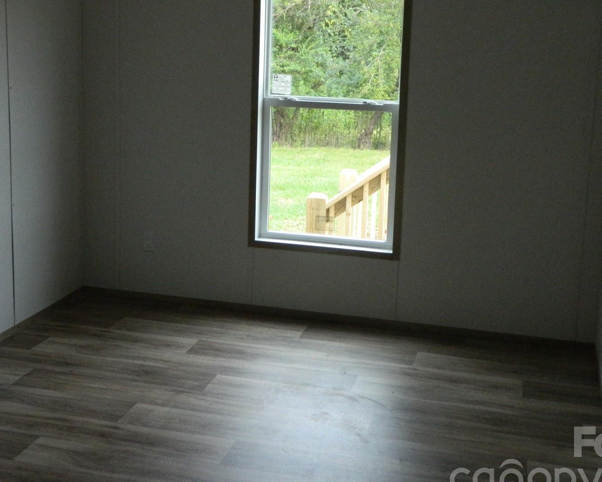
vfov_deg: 29.6
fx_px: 909
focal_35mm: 51
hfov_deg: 36.6
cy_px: 176
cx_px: 265
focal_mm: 6.2
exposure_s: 1/160
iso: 400
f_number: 3.3
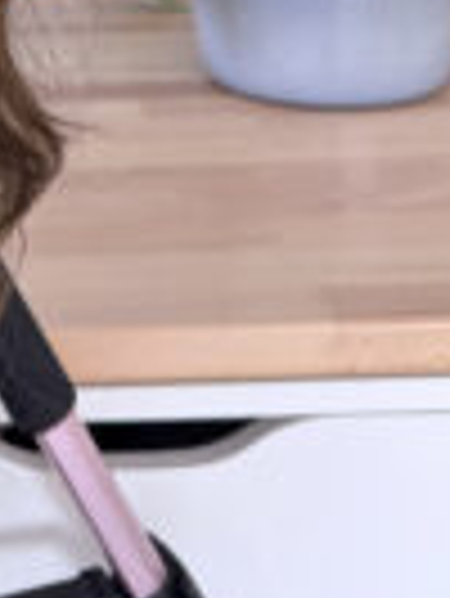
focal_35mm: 72
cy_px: -166
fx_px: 1246
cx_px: -158
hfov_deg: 18.8
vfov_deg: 23.9
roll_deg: +4.5
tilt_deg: -5.7
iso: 320
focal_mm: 6.76
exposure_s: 1/60
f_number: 1.78
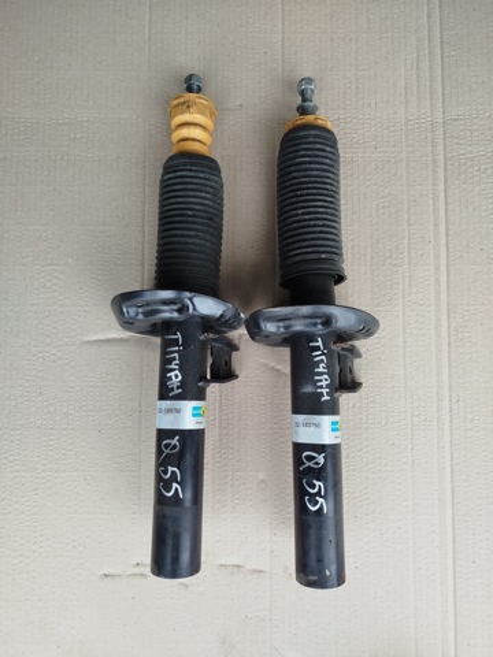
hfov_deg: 56.8
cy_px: 328
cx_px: 246
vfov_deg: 71.6
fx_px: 456
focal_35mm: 24
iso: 80
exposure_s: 1/50
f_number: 1.7
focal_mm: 5.31
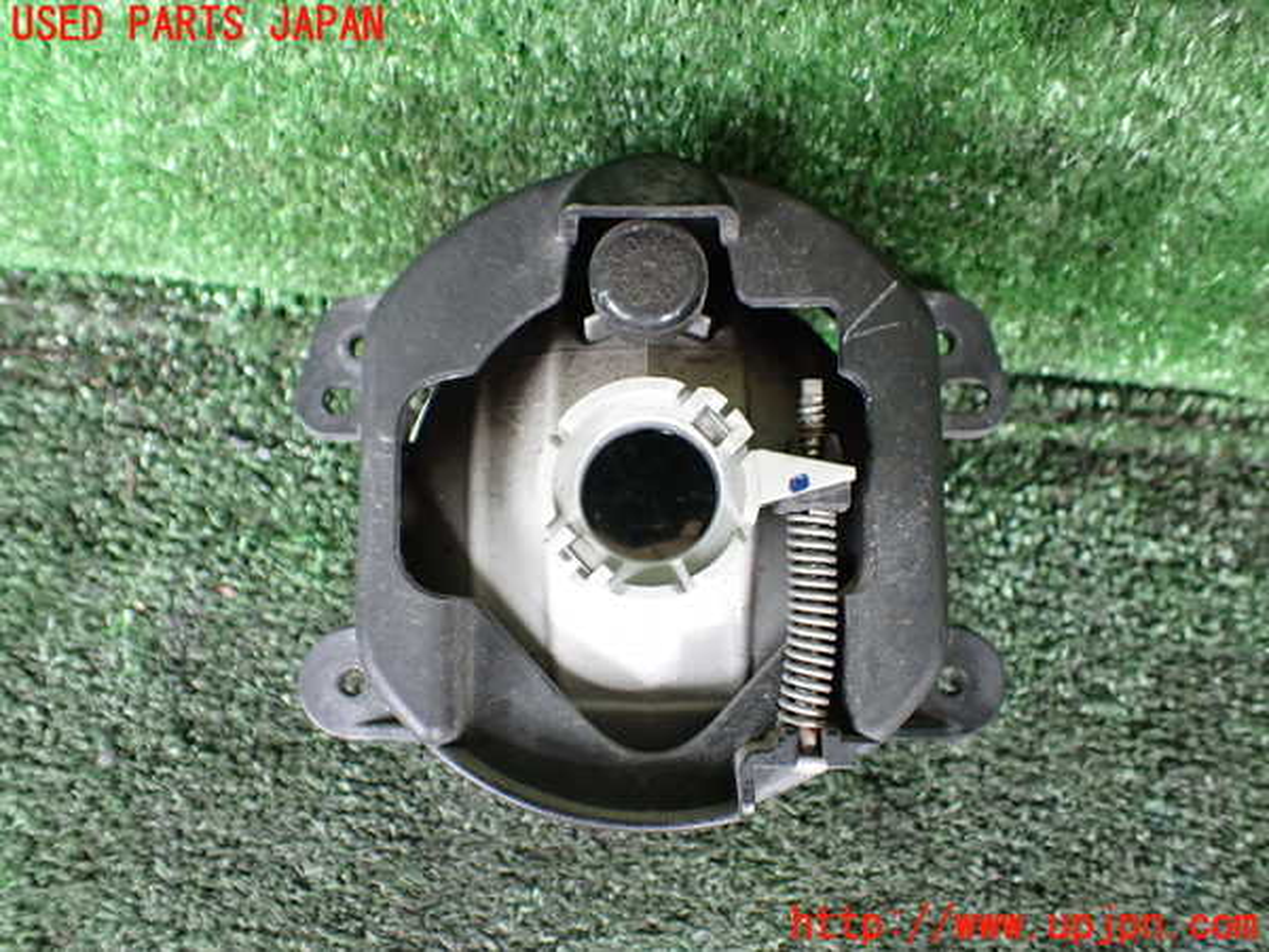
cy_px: 476
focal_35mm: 30
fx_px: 1100
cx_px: 634
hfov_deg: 60.0
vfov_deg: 46.8
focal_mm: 5.4
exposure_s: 1/60
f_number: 2.3
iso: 800
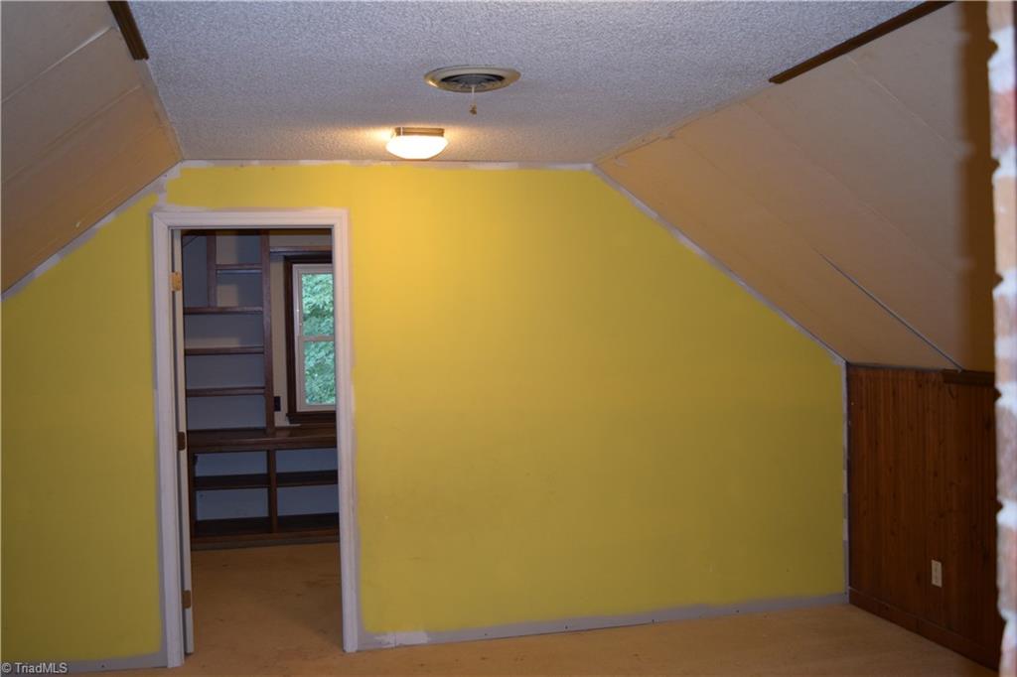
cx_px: 508
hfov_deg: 49.6
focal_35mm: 39
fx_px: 1101
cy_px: 338
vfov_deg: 34.2
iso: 800
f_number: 4
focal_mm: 26
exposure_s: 1/60
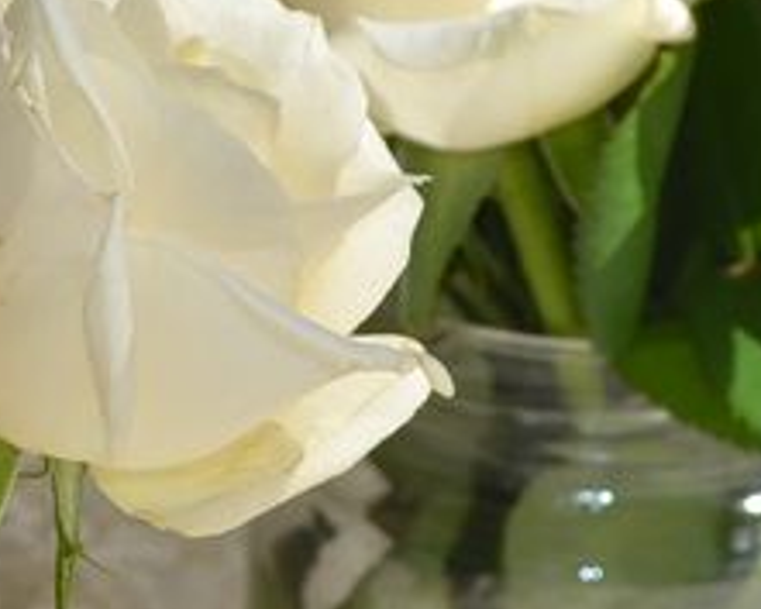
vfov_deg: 4.2
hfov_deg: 5.2
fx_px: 8269
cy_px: 857
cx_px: -854
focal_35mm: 367
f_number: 9
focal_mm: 48
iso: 100
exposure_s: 1/200
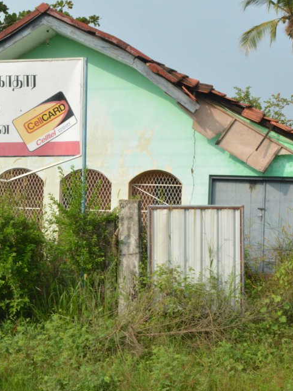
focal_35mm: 55
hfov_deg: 26.5
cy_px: 197
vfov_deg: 35.0
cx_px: 124
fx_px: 621
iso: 400
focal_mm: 24
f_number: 22
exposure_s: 1/125
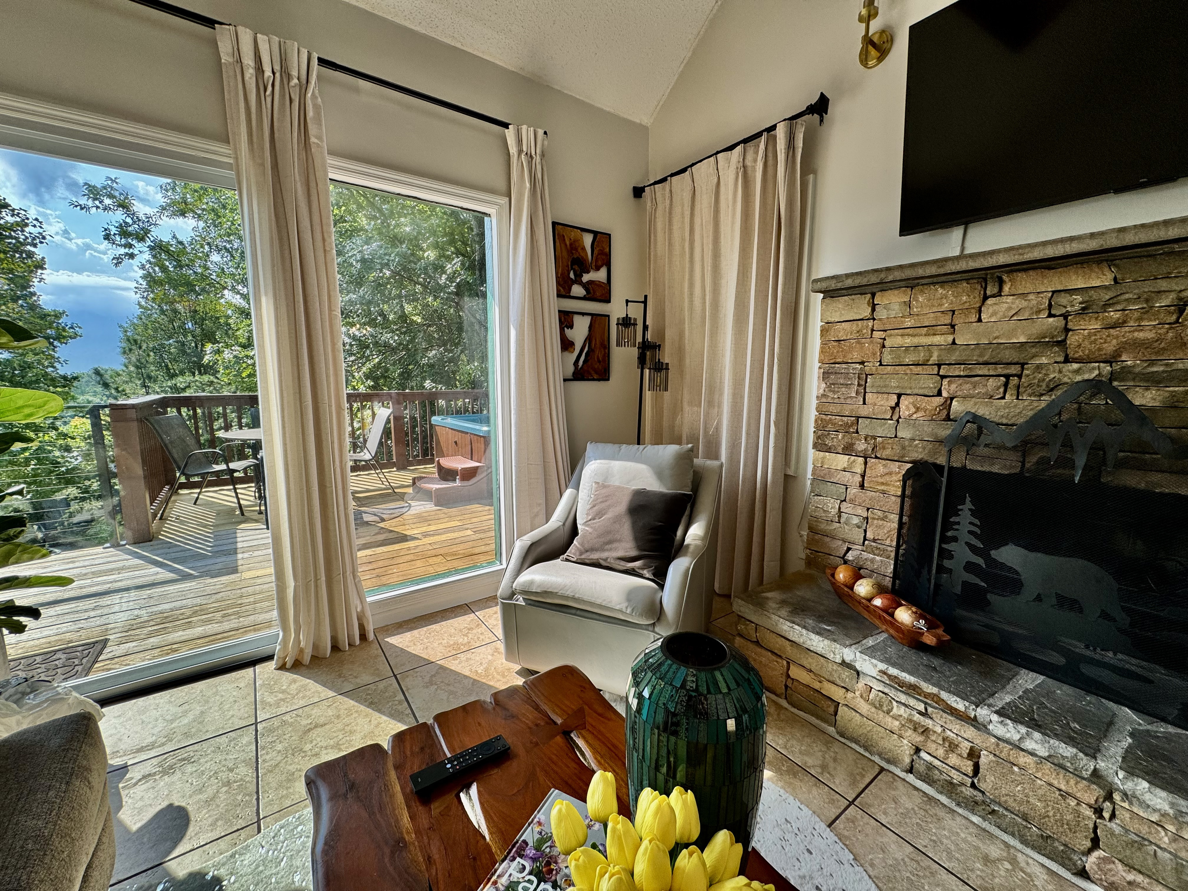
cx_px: 594
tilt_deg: -8.4
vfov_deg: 85.7
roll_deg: -0.3
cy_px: 446
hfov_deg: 102.1
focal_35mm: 14
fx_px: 480
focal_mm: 2.22
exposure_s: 1/357
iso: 40
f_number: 2.2
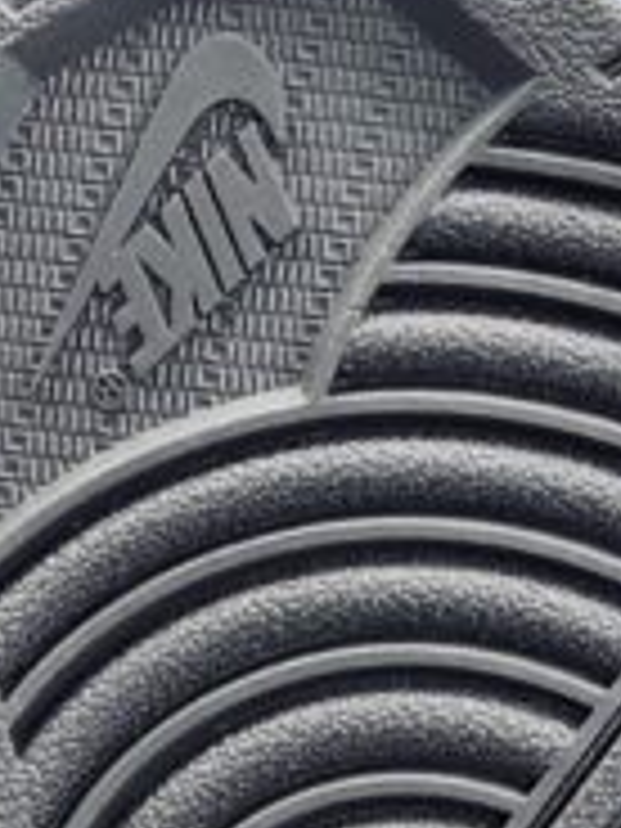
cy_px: 448
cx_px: 194
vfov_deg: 8.1
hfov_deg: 6.1
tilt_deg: -61.6
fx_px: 5812
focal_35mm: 243
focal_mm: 6.86
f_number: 1.78
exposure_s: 1/100
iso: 125
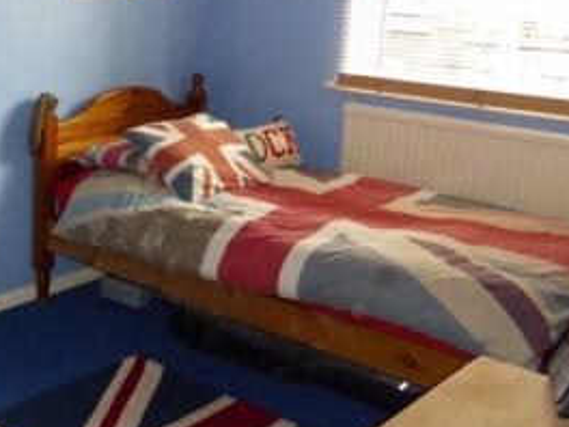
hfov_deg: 34.0
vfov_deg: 27.5
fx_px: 871
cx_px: 48
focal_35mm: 53
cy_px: 199
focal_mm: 4.3
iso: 500
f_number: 3.3
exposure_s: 1/60
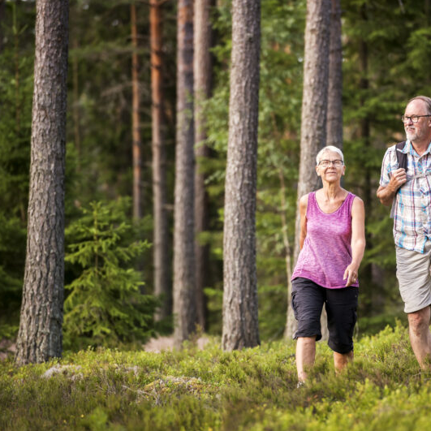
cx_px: 317
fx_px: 3606
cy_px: 215
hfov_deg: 6.8
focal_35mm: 256
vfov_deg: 6.8
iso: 400
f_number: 4.5
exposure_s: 1/250
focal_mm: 200
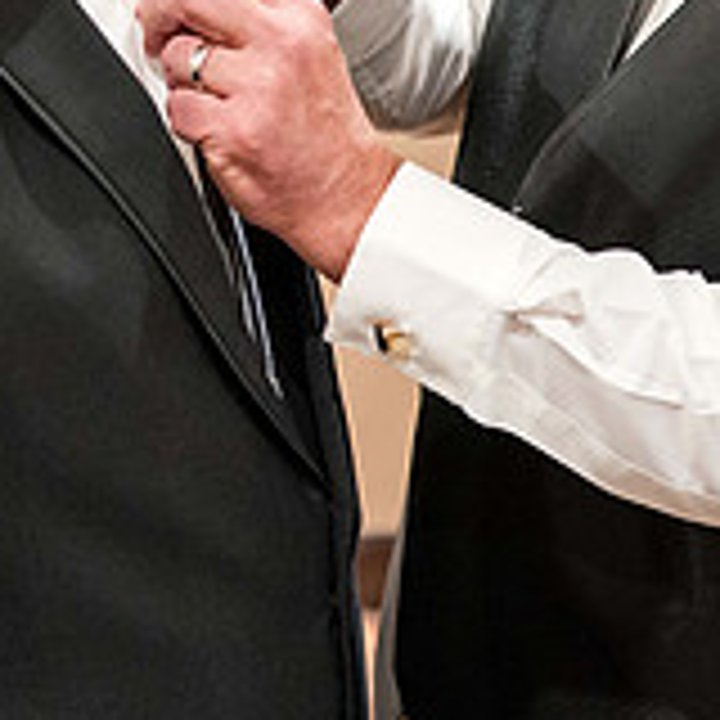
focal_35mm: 115
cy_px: -153
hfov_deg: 15.1
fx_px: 2706
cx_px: 208
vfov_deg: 14.6
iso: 4000
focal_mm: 35
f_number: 2.2
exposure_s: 1/160
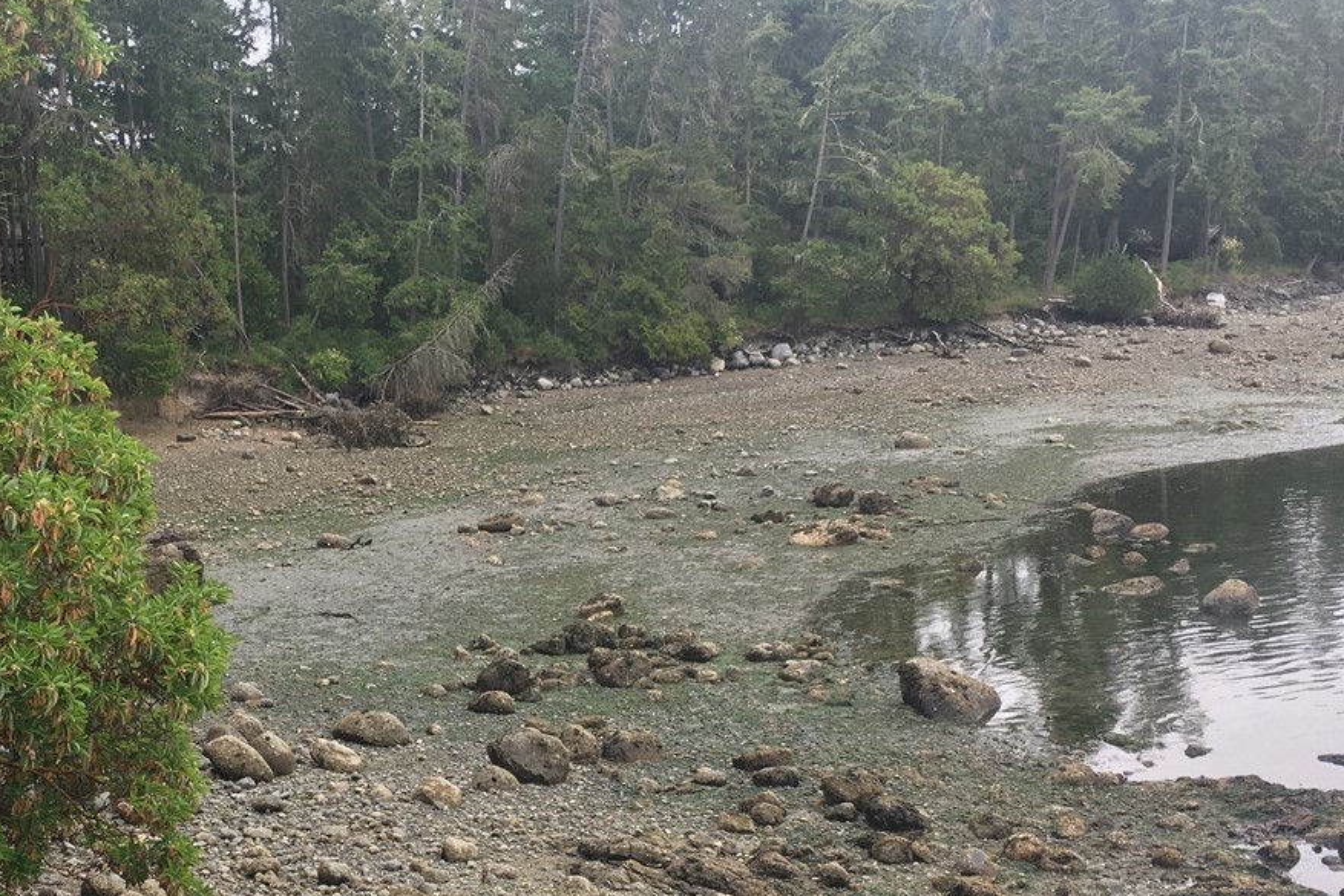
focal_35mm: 55
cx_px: 366
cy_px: 738
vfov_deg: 24.2
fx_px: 2054
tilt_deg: -11.7
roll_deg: +3.7
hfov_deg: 35.6
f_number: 2.2
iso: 25
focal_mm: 4.15
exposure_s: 1/194
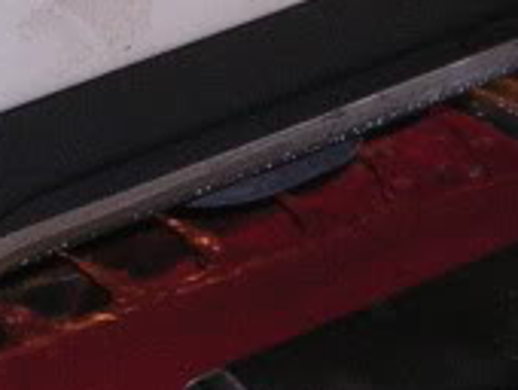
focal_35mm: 432
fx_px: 6474
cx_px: 372
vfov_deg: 3.5
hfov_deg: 4.6
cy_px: 238
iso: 322
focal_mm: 17.4
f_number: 4.9
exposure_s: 1/60.1
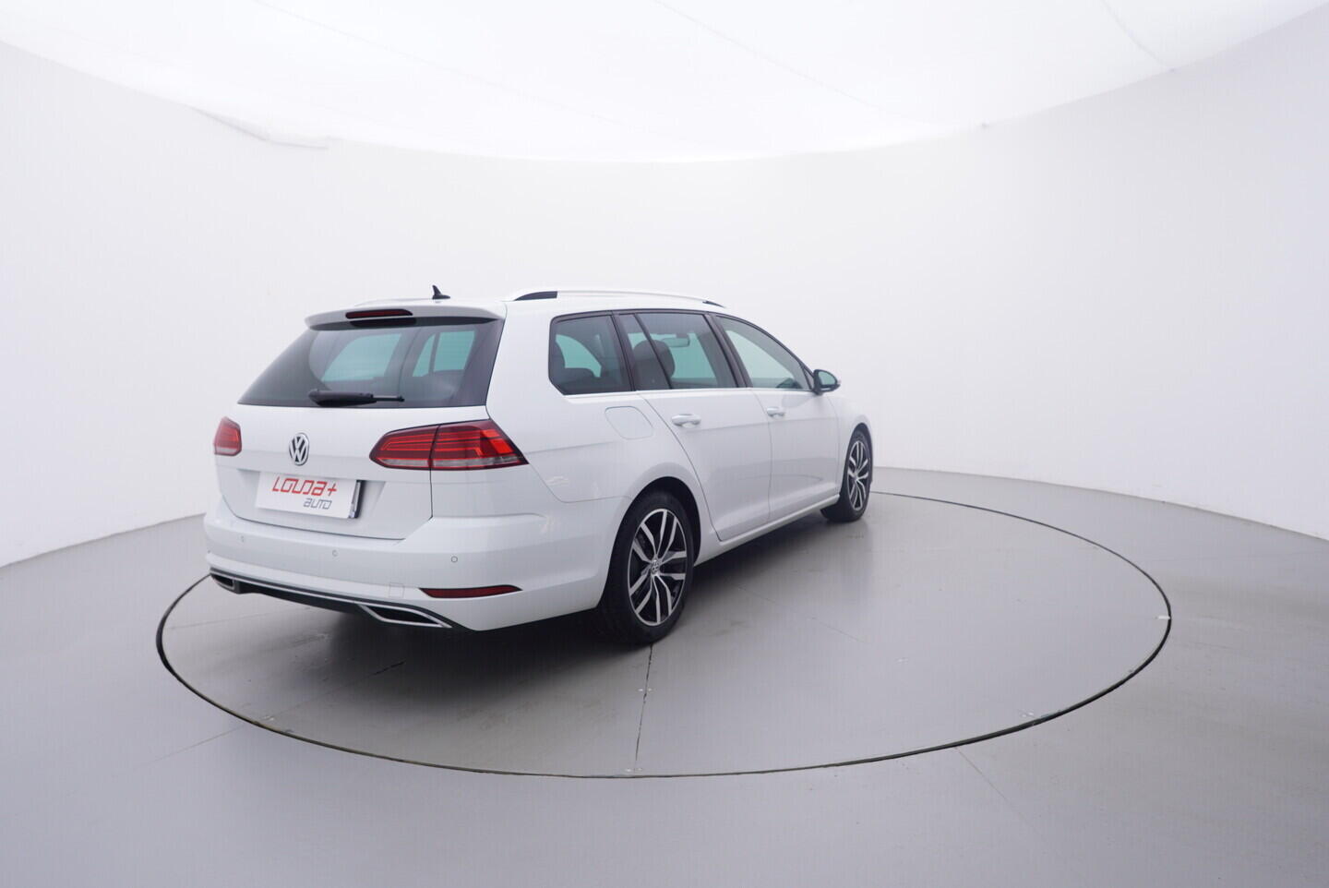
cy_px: 444
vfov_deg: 56.2
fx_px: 831
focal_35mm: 22
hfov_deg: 77.3
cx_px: 664
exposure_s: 1/80
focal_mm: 15
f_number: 5
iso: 200
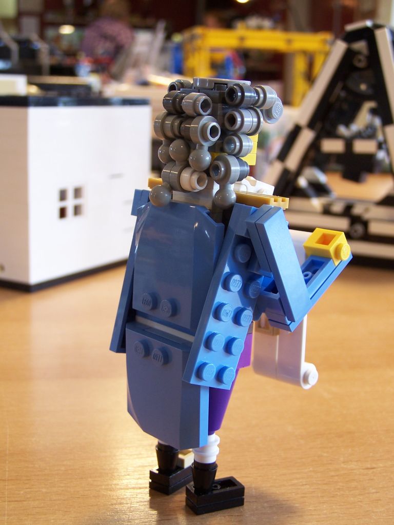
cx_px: 197
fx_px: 850
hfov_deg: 26.1
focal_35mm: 56
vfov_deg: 34.3
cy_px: 262
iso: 80
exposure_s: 1/6
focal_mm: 9.3
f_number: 3.1
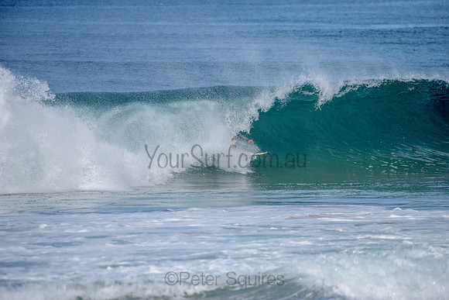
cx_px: 224
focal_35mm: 500
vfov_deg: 2.8
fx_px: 6237
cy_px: 150
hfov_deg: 4.1
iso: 250
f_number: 6.3
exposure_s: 1/2500
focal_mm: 500
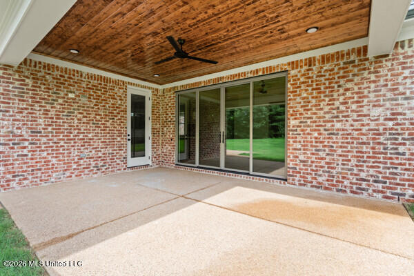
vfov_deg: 70.4
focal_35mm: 17
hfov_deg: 93.3
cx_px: 207
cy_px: 138
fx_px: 195
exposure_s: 1/125
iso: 800
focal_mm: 17
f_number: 9
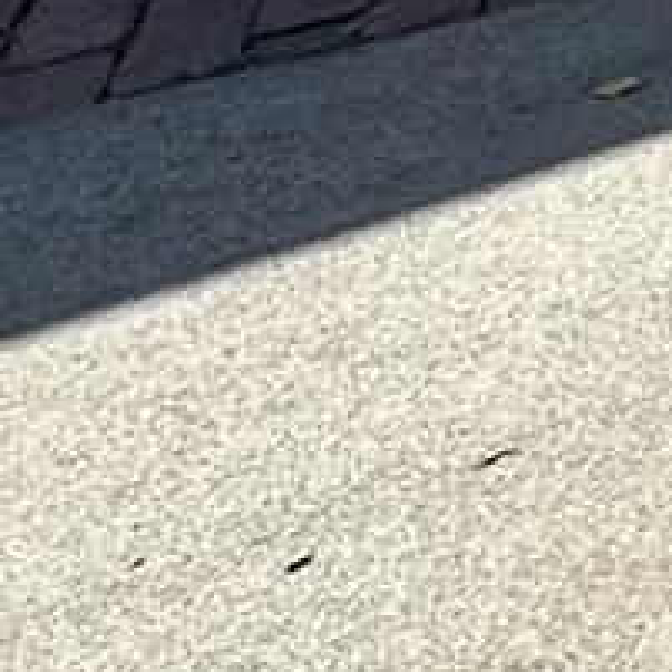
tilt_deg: -3.5
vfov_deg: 10.6
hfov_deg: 8.8
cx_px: 2461
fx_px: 2767
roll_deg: +2.2
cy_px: -1207
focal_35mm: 126
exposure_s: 1/1531
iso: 40
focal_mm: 2.22
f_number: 2.2
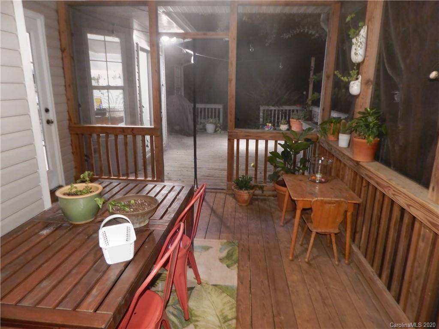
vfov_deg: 58.9
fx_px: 292
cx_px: 220
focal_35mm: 23
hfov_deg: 73.9
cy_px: 164
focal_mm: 4
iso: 200
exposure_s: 1/30
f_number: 3
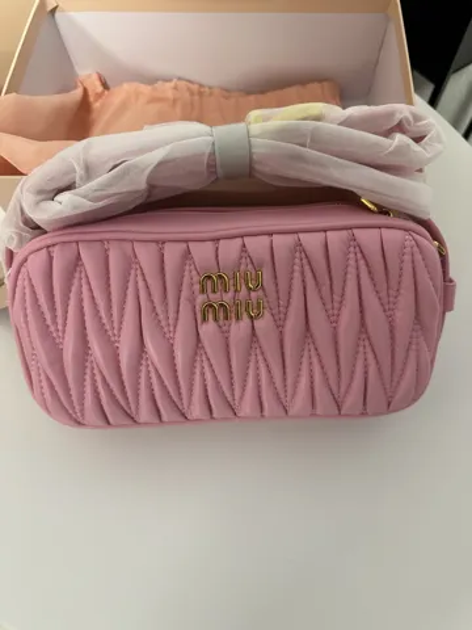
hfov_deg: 56.8
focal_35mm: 24
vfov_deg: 71.6
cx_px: 236
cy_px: 315
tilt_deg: -66.3
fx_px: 436
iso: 400
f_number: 1.78
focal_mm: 6.86
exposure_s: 1/50
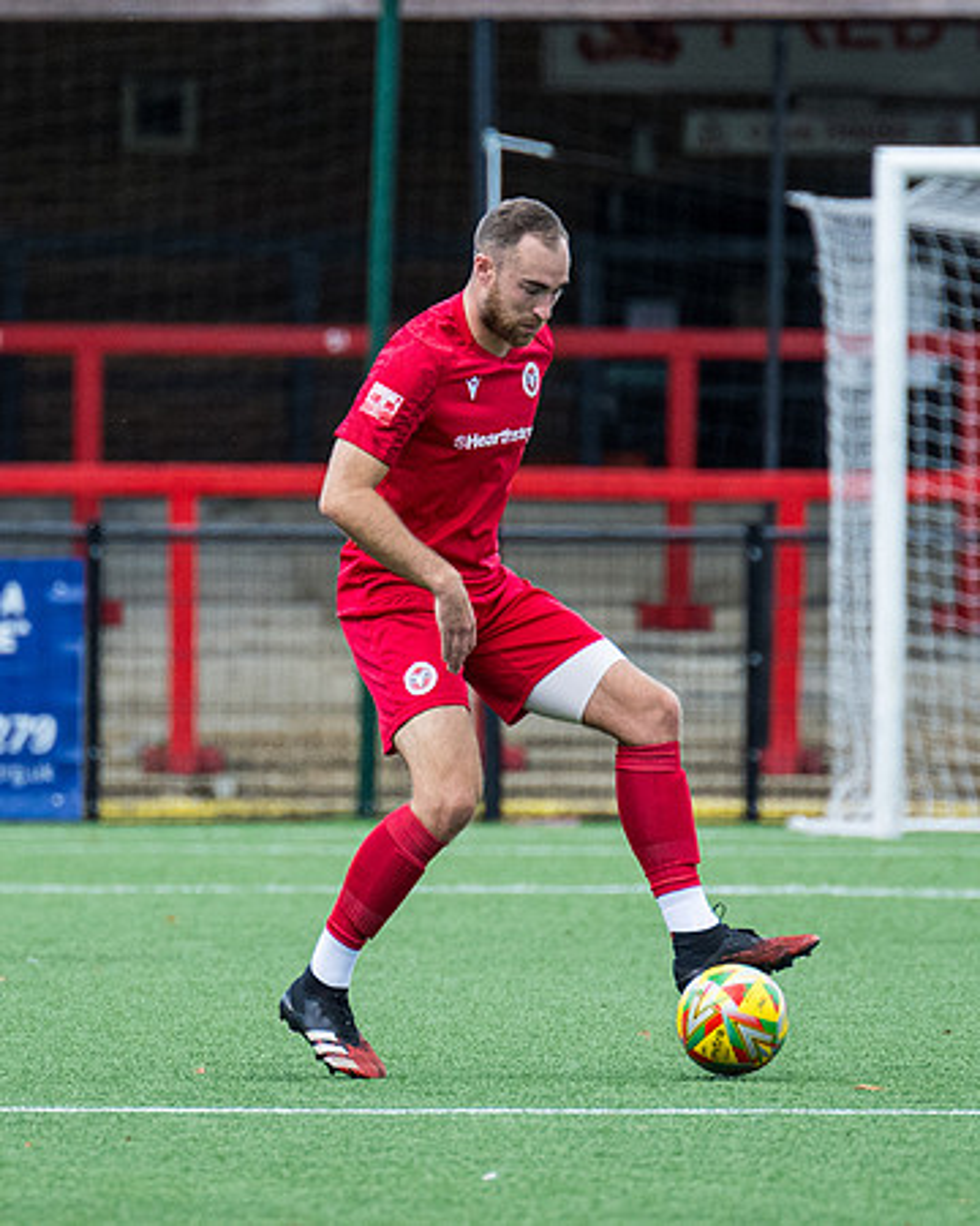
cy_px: 520
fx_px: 28032
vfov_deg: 2.5
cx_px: 255
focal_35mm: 773
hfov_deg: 2.0
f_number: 4
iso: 800
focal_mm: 280
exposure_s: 1/2000
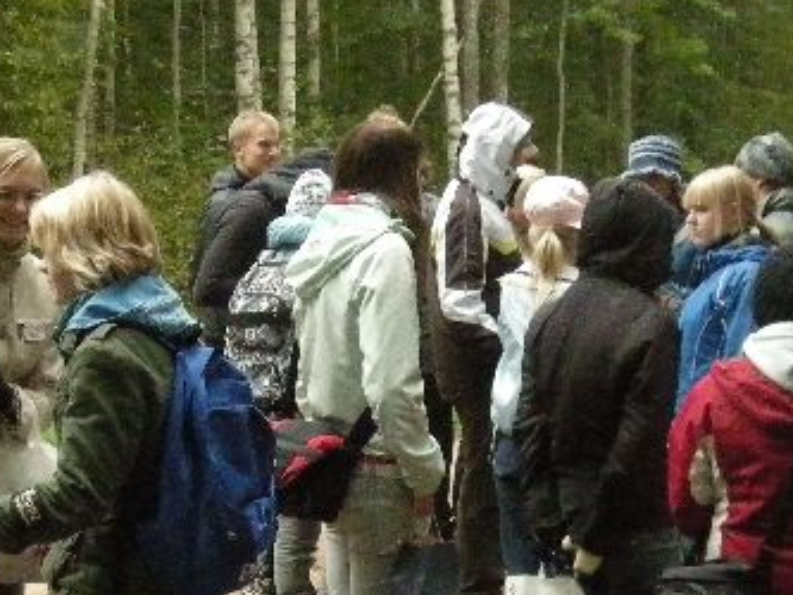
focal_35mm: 84
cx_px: 383
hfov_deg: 23.3
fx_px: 1925
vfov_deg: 17.4
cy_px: 497
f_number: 5.7
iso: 800
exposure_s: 1/121
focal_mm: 5.7
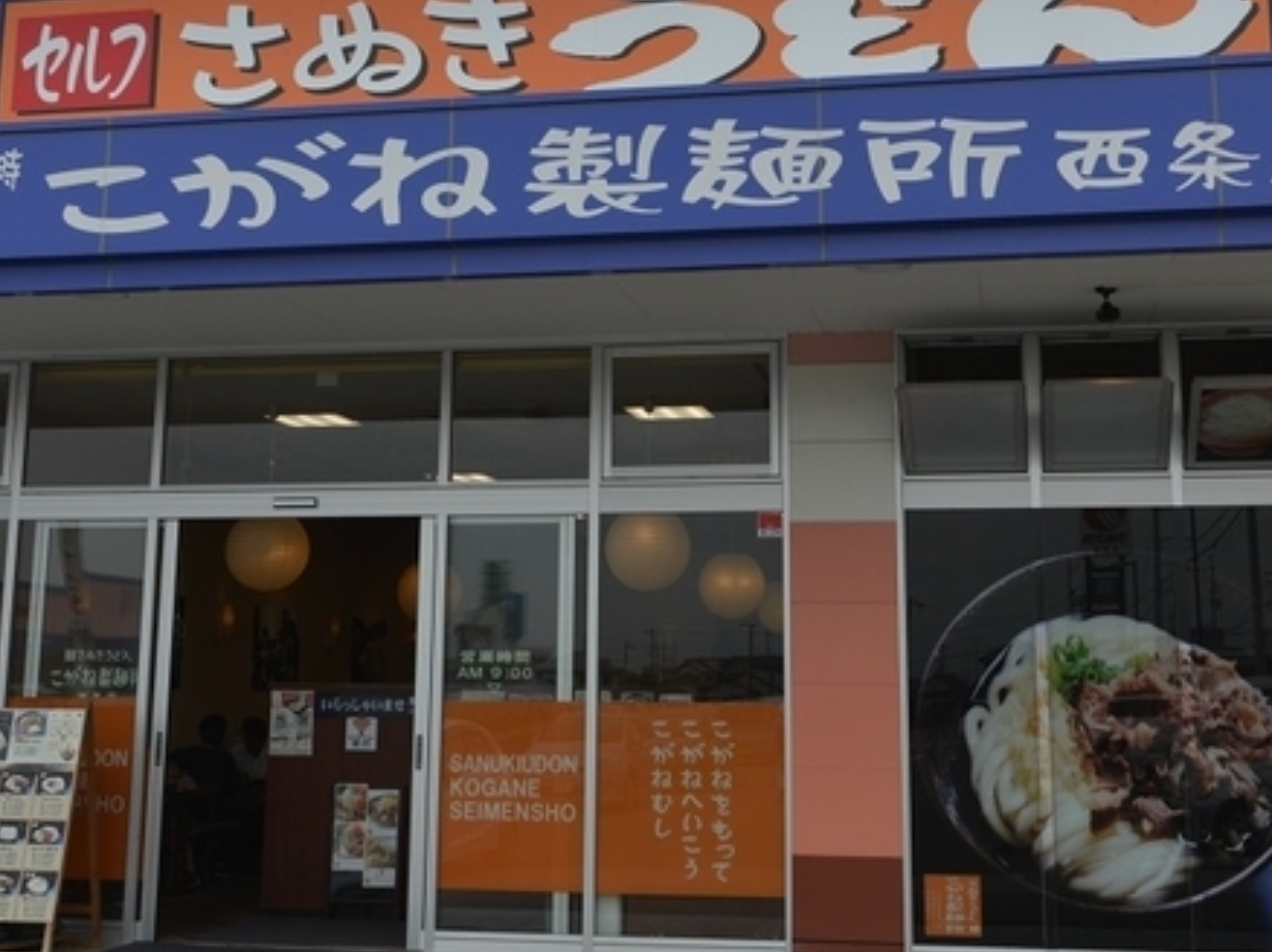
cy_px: 308
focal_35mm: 51
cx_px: 674
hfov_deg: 37.5
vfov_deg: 28.3
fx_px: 1873
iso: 400
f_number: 10
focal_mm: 29
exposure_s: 1/400
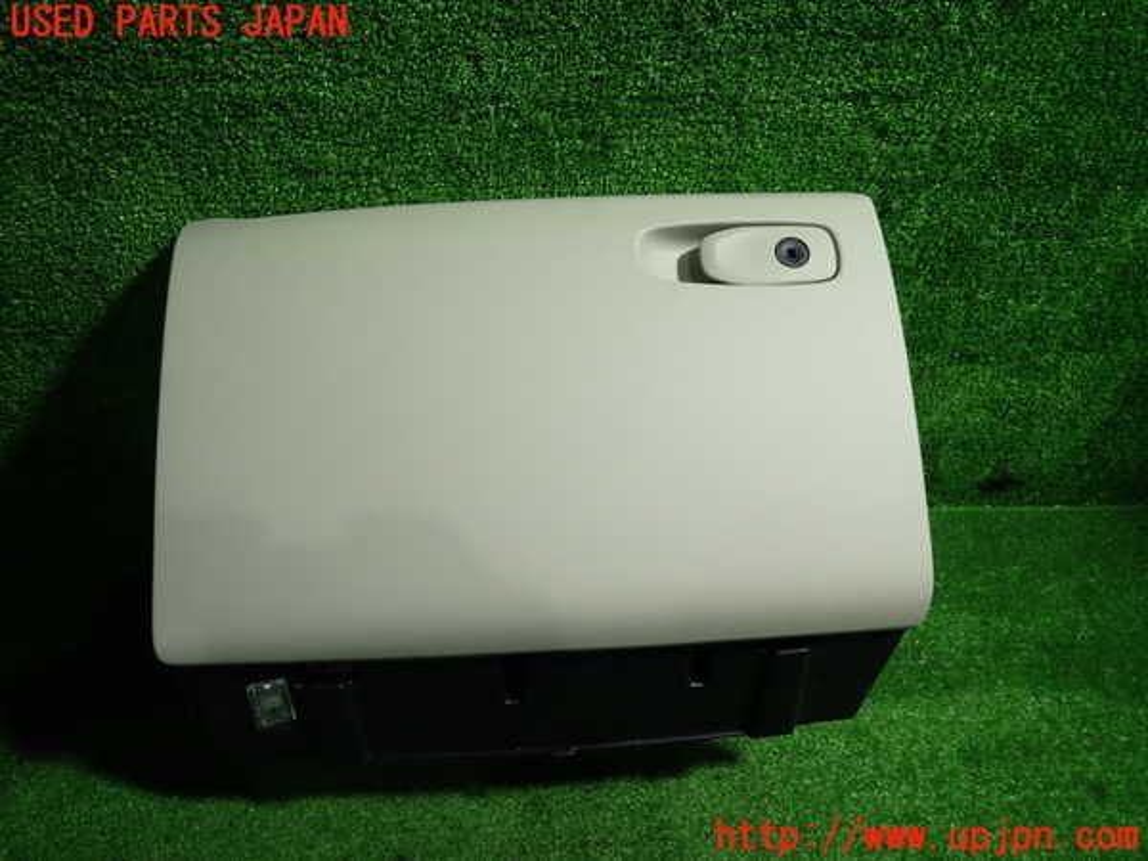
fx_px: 829
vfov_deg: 54.9
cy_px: 430
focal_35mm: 25
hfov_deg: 69.4
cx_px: 574
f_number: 2
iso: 200
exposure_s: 1/60
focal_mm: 4.5
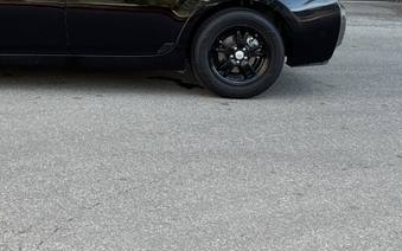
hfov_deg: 21.1
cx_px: 28
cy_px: 0
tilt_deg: -3.1
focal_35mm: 96
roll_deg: -2.1
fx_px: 1052
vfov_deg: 13.4
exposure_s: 1/420
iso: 64
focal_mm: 6.76
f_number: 1.78
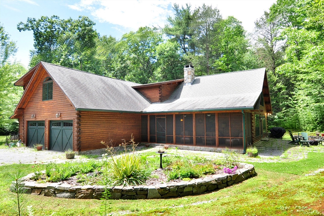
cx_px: 162
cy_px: 108
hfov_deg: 100.4
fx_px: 135
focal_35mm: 15
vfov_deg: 77.2
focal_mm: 10
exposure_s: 1/160
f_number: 8
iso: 500
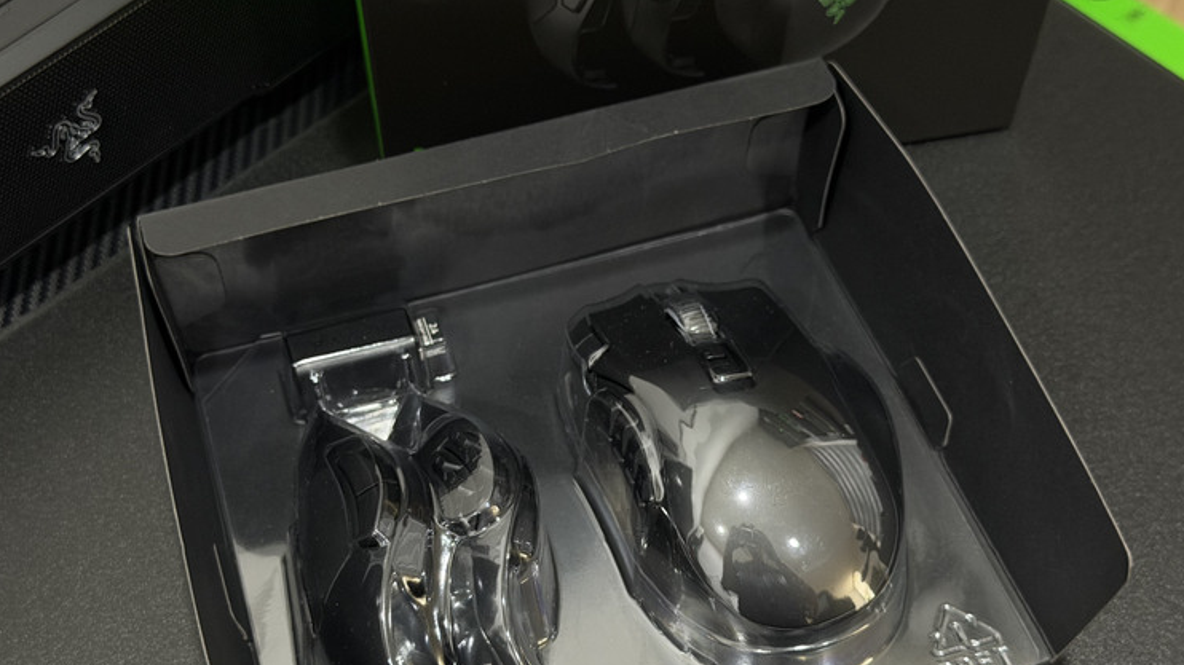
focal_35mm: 55
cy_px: 452
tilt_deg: -57.9
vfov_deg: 21.7
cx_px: 566
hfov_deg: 37.8
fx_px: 1726
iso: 320
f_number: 1.78
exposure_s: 1/40
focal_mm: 6.76
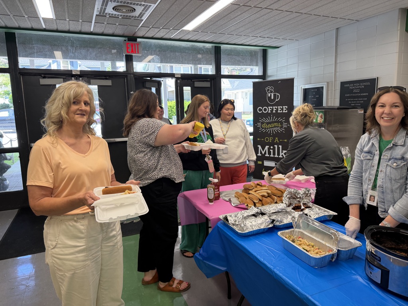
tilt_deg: -7.8
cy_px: 153
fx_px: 283
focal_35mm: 24
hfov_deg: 71.6
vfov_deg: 56.8
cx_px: 204
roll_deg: +1.6
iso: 125
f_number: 1.78
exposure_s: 1/120
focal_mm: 6.76
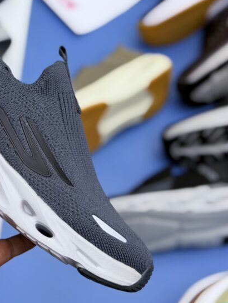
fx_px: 790
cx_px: 32
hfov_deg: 16.3
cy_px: 85
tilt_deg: -55.4
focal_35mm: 90
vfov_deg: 21.6
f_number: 1.78
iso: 64
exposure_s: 1/261
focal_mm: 6.76
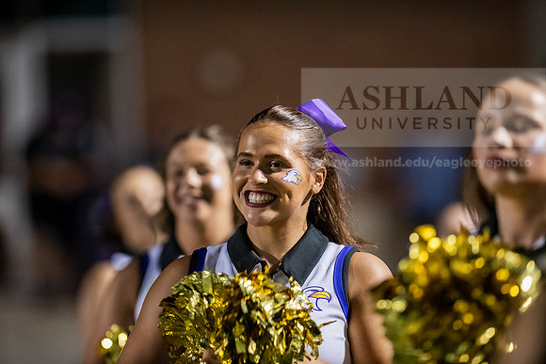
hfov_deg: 6.9
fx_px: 4551
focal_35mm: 300
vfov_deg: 4.6
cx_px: 273
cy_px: 182
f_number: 3.2
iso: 6400
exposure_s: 1/800
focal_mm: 300
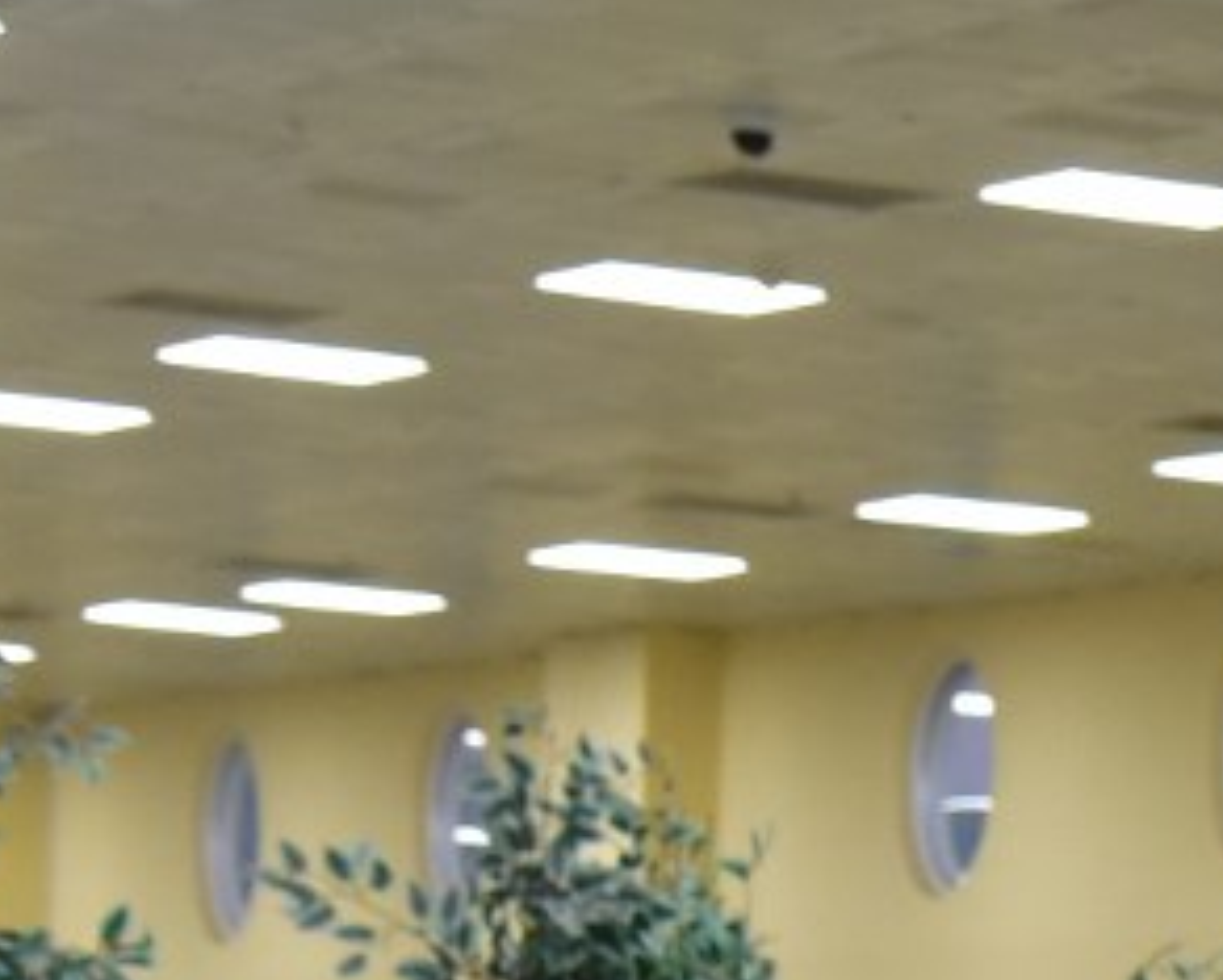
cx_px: 3177
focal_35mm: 253
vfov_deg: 6.0
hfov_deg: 7.1
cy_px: 1717
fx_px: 9164
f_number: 5.6
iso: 2200
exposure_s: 1/200
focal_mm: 50
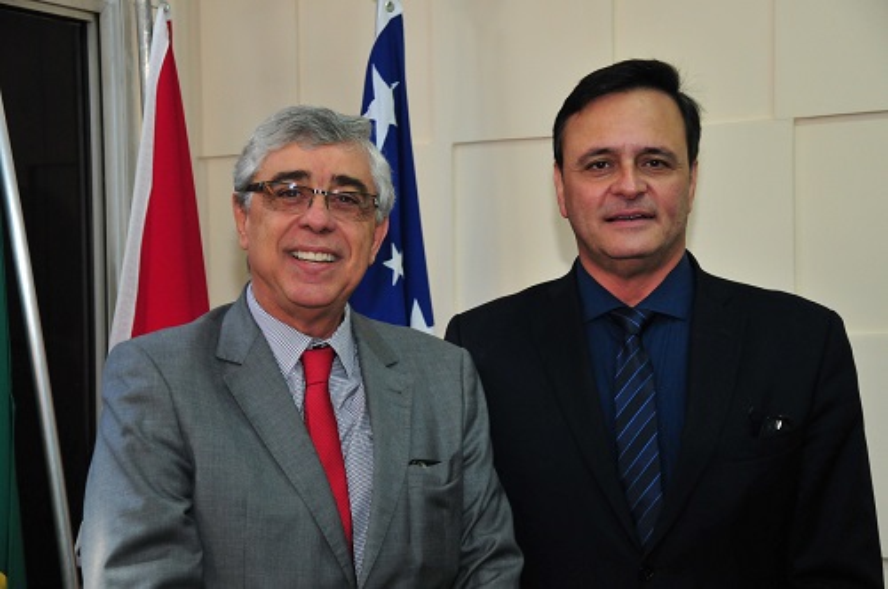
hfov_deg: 23.4
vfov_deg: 15.7
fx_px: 2143
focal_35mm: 87
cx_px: 444
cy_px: 294
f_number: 5
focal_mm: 58
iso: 1250
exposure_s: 1/160
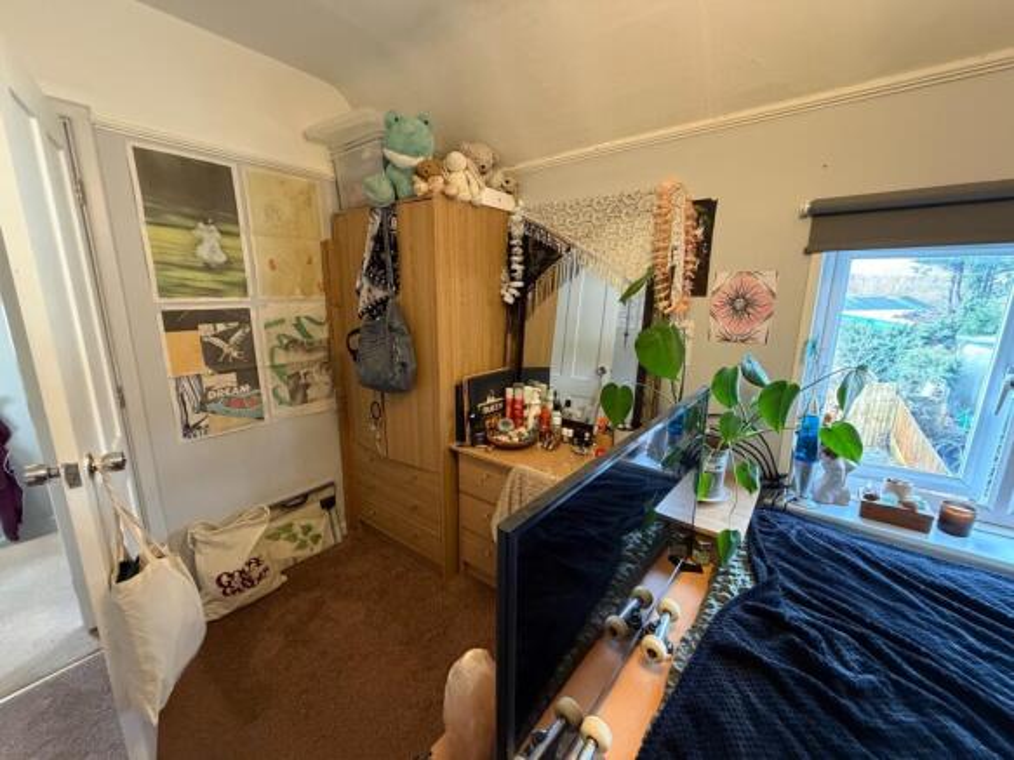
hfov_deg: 102.1
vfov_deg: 85.7
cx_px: 507
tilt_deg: -11.8
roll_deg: -0.7
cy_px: 380
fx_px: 410
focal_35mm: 14
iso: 500
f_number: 2.2
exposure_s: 1/50
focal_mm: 2.22
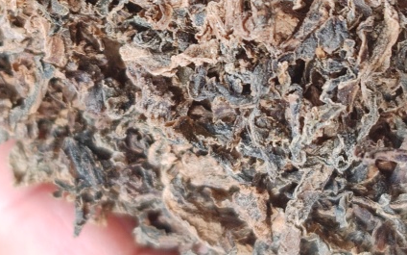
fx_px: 1287
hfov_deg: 18.0
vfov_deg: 11.1
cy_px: -33
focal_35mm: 116
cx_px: 224
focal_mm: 6.14
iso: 160
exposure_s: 1/100
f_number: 1.8
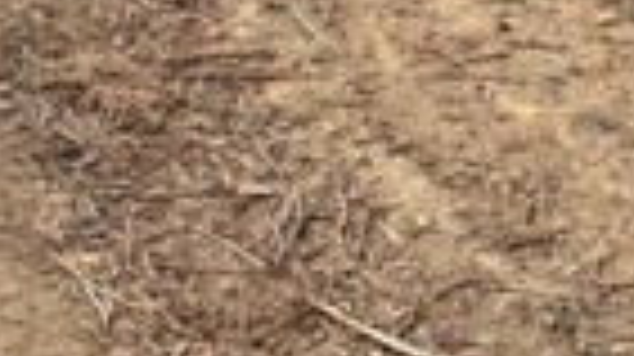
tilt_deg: -0.8
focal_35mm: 119
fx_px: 1999
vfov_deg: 9.2
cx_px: 562
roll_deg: +1.4
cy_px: -487
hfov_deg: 17.8
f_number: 1.8
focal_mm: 6.93
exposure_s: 1/4329
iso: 64
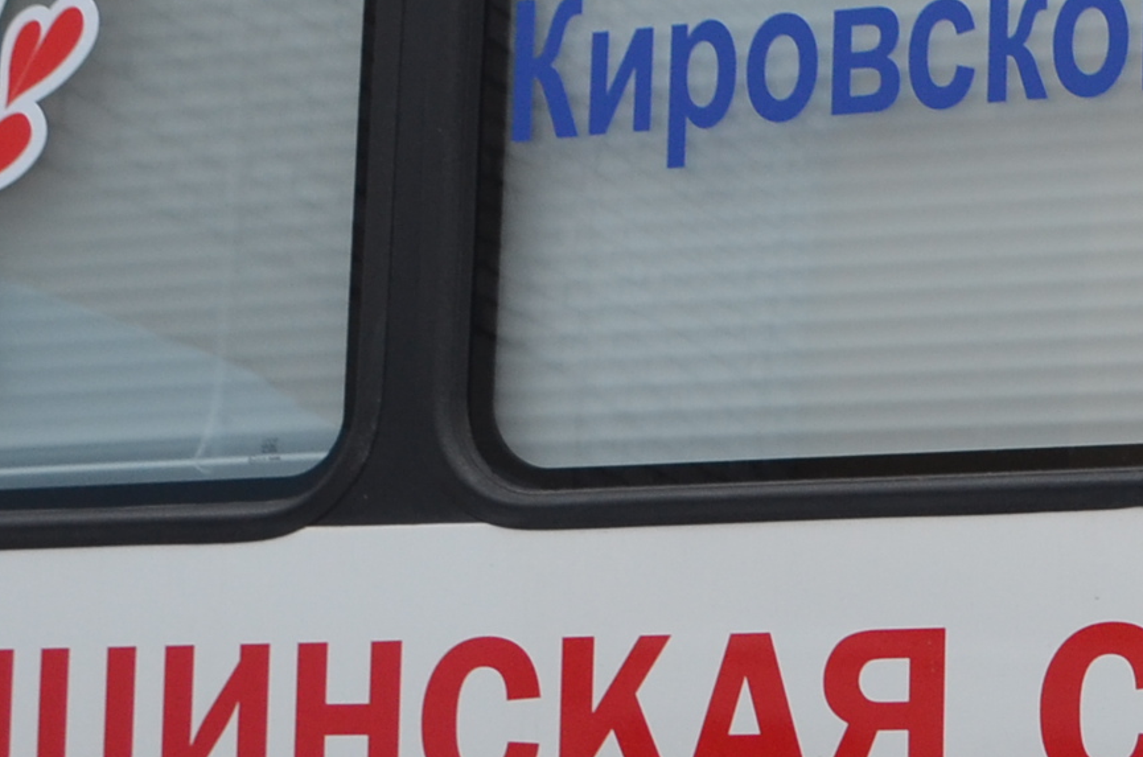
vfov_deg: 9.7
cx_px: 1376
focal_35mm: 141
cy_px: 403
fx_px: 4468
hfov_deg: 14.1
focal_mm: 22
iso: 450
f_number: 4
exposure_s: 1/60
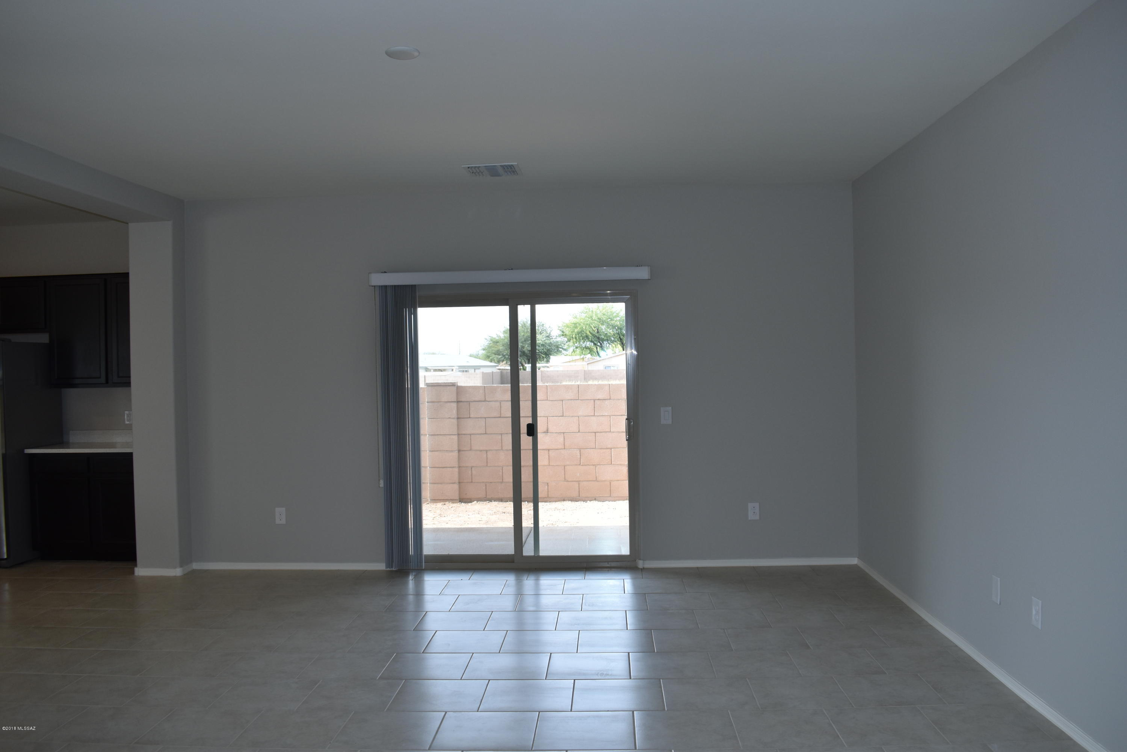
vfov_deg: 47.9
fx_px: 845
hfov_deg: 67.4
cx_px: 564
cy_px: 376
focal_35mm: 27
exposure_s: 1/125
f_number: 5.6
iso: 280
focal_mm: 18
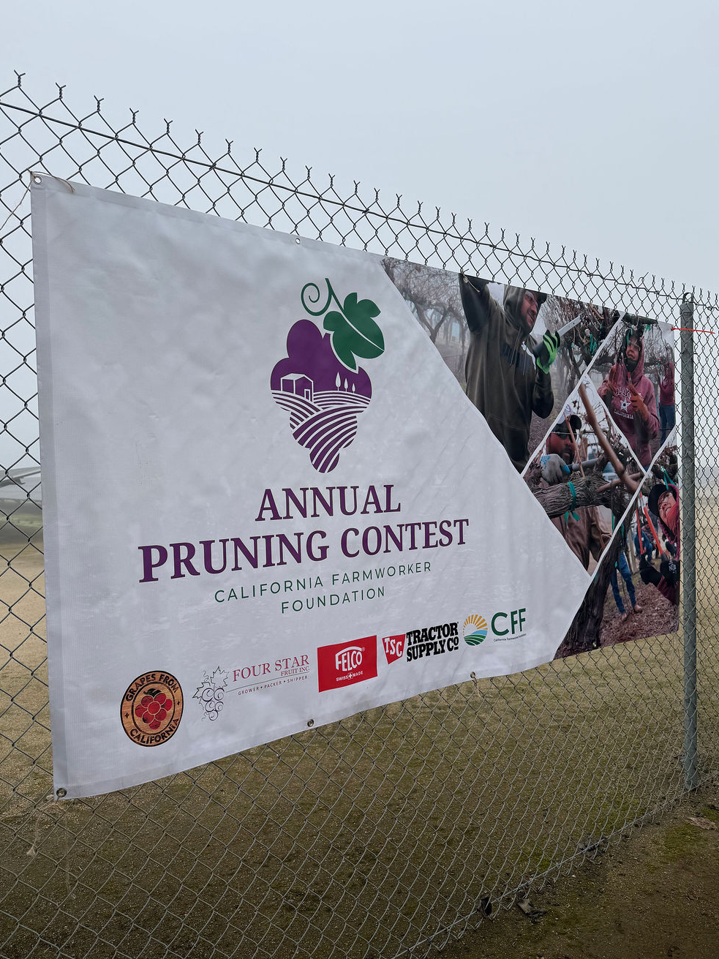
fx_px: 692
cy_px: 488
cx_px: 358
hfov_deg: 54.9
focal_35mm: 25
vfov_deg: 69.4
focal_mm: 6.76
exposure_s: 1/3759
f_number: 1.78
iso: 80
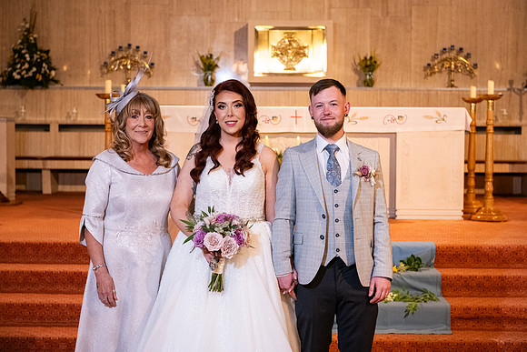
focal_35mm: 70
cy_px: 176
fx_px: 1025
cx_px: 264
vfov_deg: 19.5
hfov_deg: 28.8
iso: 2000
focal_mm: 70
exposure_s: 1/160
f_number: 5
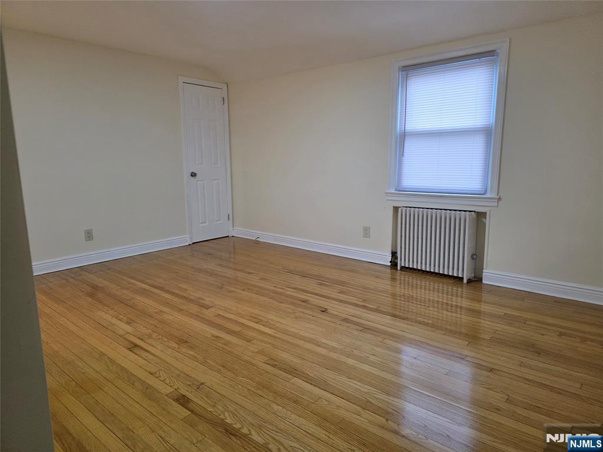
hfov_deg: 73.9
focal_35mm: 23
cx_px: 302
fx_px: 401
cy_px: 226
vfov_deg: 58.9
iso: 160
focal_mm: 6.3
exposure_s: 1/120
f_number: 1.7
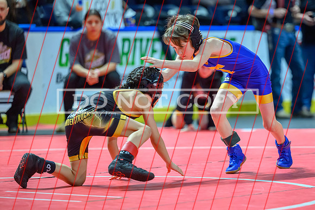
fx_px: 1675
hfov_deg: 10.7
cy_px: 109
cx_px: 191
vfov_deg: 7.2
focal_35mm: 191
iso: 4000
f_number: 2.8
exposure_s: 1/800
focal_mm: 150
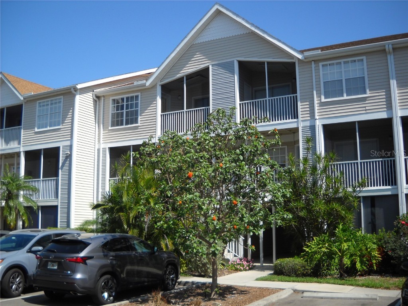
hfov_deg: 45.8
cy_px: 153
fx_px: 483
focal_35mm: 41
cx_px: 204
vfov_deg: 35.1
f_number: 5.5
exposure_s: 1/284
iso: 64
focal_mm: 6.72
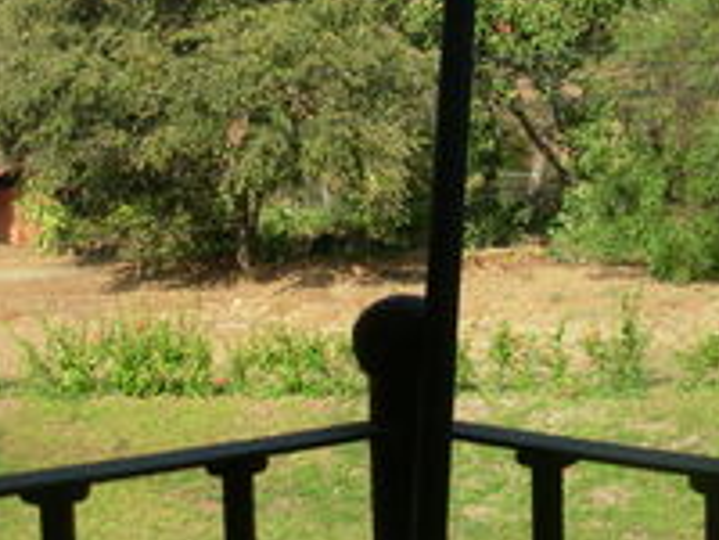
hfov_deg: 27.7
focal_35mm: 70
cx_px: 417
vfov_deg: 21.0
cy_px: 212
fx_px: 1454
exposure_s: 1/683
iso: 50
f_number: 2.9
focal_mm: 6.3
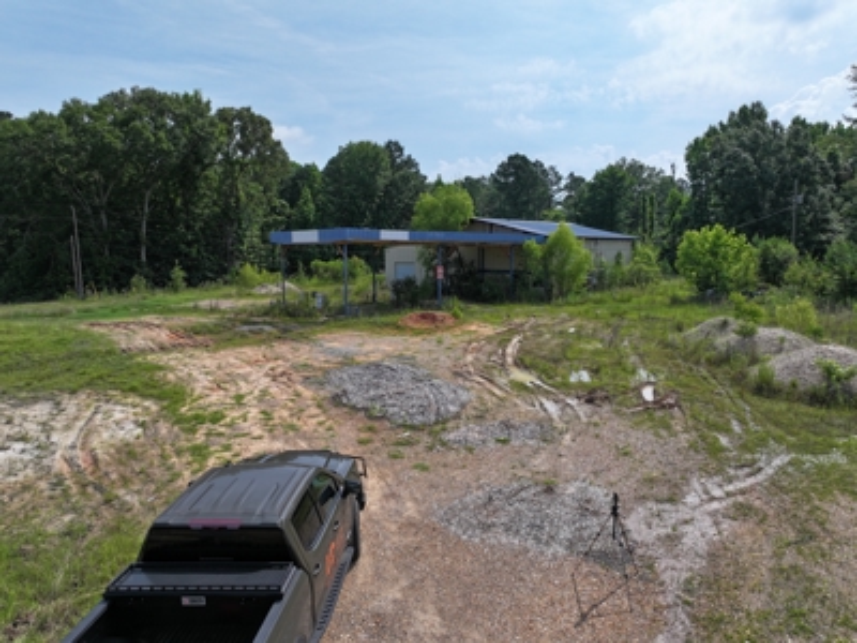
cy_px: 322
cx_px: 428
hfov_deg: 71.6
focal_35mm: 24
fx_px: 594
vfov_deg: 56.8
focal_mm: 12.29
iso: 200
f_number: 2.8
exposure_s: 1/5000
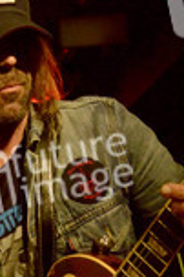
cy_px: 268
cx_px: 93
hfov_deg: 14.8
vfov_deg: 21.5
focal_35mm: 92
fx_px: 707
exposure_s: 1/125
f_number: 3.3
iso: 10159
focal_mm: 35
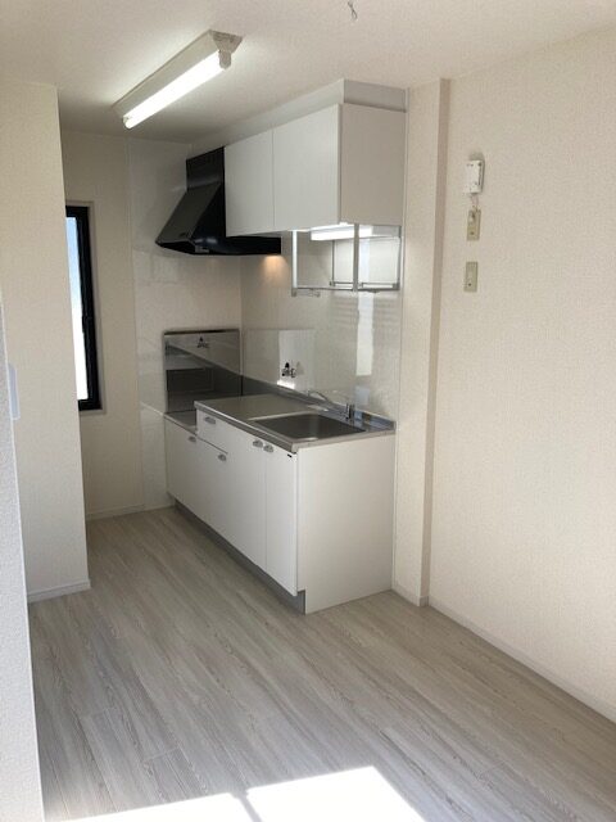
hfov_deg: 49.7
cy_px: 411
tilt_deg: -10.3
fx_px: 664
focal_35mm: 28
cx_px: 308
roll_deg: +0.6
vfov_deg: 63.4
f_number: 1.8
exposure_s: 1/130
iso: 20
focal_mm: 3.99
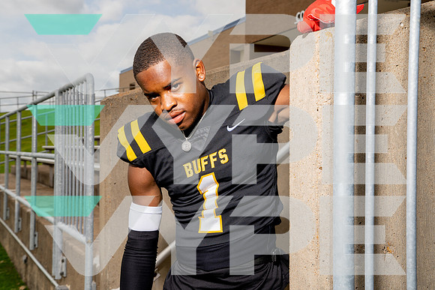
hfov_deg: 41.1
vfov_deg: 28.1
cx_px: 218
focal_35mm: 48
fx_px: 580
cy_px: 145
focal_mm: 48
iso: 100
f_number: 9
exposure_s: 1/250
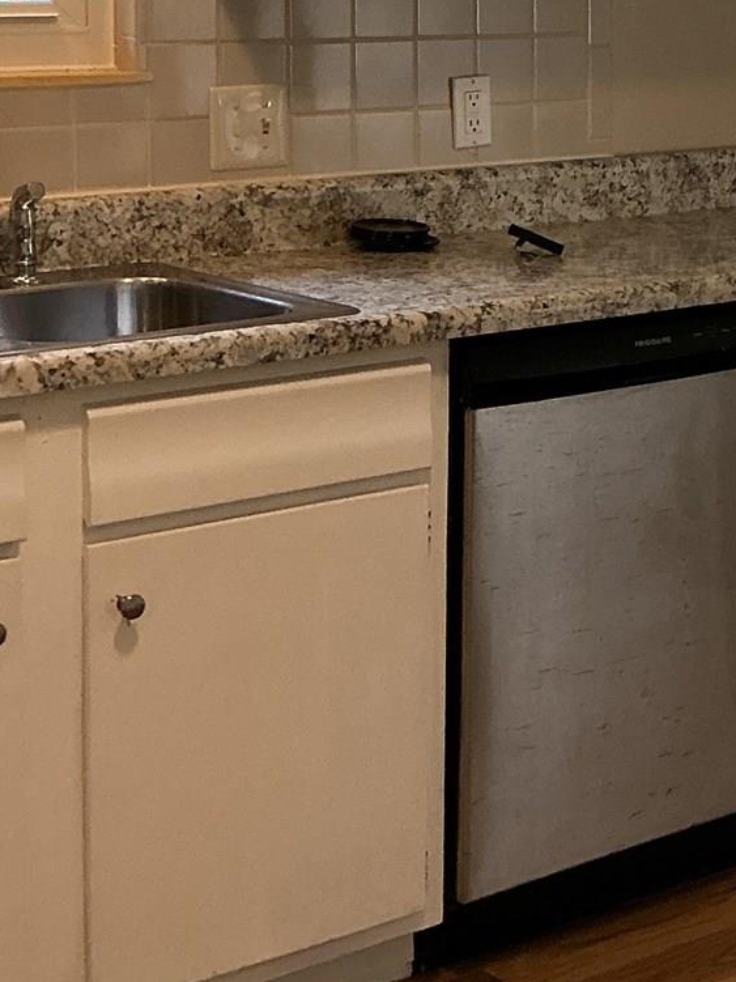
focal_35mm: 89
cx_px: 980
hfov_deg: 15.7
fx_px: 2524
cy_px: 140
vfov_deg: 21.6
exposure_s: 1/60
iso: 100
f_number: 1.8
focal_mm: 3
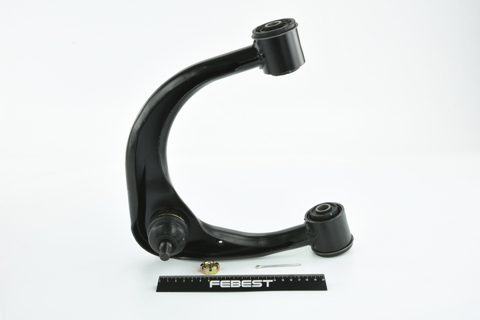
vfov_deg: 22.6
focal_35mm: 60
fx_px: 800
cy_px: 160
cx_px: 240
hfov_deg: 33.4
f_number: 29
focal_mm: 60
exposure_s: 1/2
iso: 64
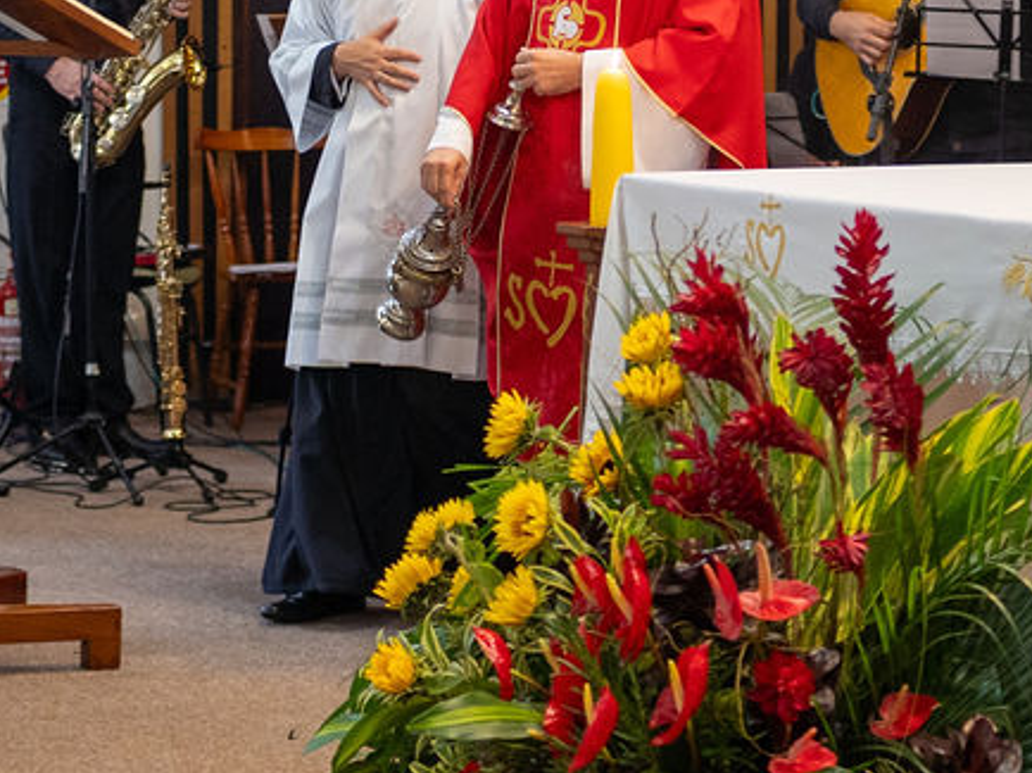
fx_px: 3516
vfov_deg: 12.4
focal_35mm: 118
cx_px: 530
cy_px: -27
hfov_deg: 16.7
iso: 1000
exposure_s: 1/160
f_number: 2
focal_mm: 35
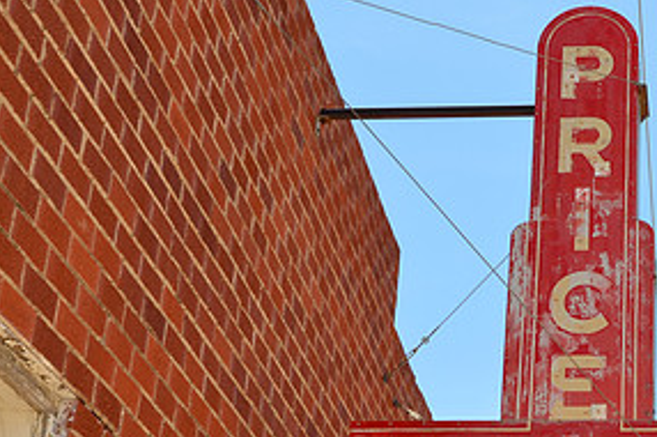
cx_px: 625
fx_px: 1440
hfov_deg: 24.7
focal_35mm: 79
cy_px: 327
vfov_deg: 17.1
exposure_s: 1/250
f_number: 7.1
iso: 100
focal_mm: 26
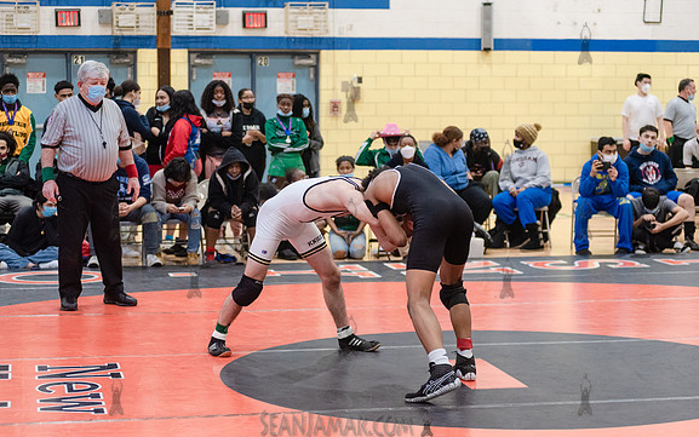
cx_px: 350
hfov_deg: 25.2
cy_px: 218
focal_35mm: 82
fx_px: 1563
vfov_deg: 15.9
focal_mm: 80
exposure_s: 1/400
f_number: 3.5
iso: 4000
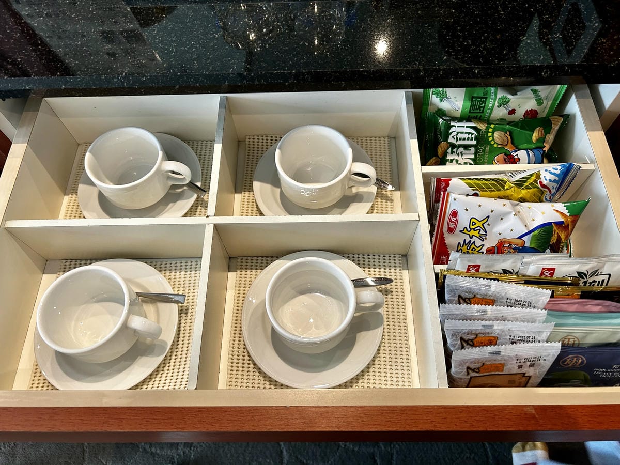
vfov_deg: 53.1
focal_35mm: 26
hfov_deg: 67.3
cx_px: 310
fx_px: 466
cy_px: 232
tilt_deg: -62.5
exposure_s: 1/60
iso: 125
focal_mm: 5.7
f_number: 1.5
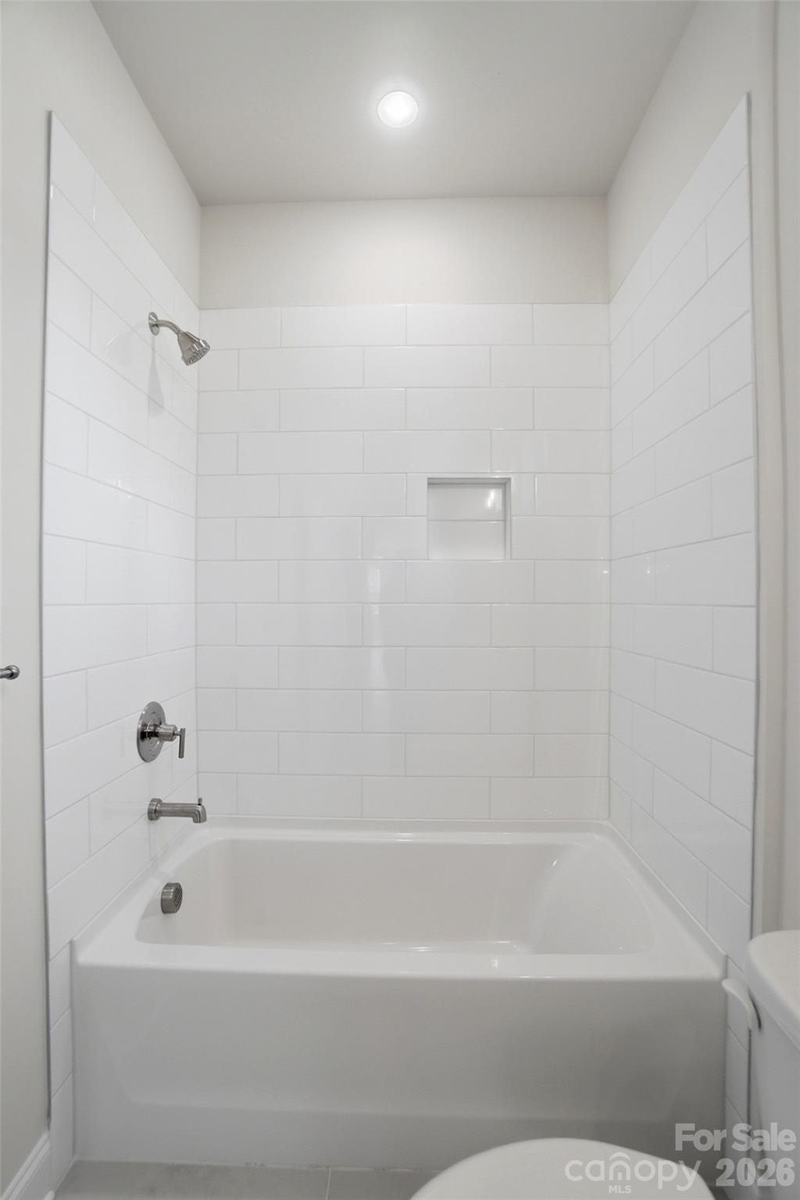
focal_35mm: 15
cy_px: 600
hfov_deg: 77.3
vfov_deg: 100.4
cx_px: 400
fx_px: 500
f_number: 4
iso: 100
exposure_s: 1/500
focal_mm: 10
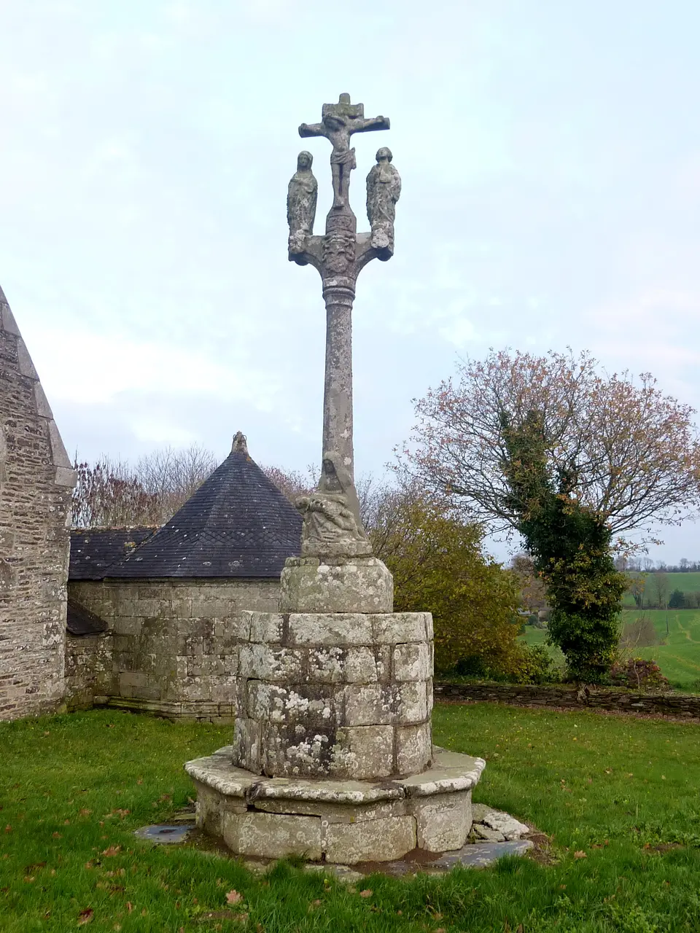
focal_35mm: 32
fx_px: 863
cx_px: 350
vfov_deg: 56.8
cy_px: 466
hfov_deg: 44.2
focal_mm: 4.4
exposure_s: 1/30
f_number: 3.3
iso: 160
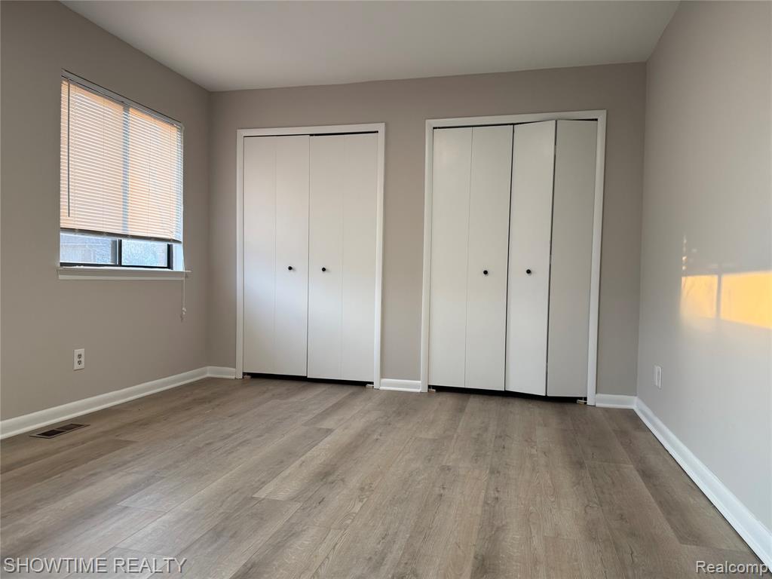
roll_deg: -1.6
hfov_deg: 71.6
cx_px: 386
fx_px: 535
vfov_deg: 56.8
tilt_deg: -0.5
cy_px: 290
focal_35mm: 24
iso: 200
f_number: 1.78
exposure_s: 1/121
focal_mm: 6.76
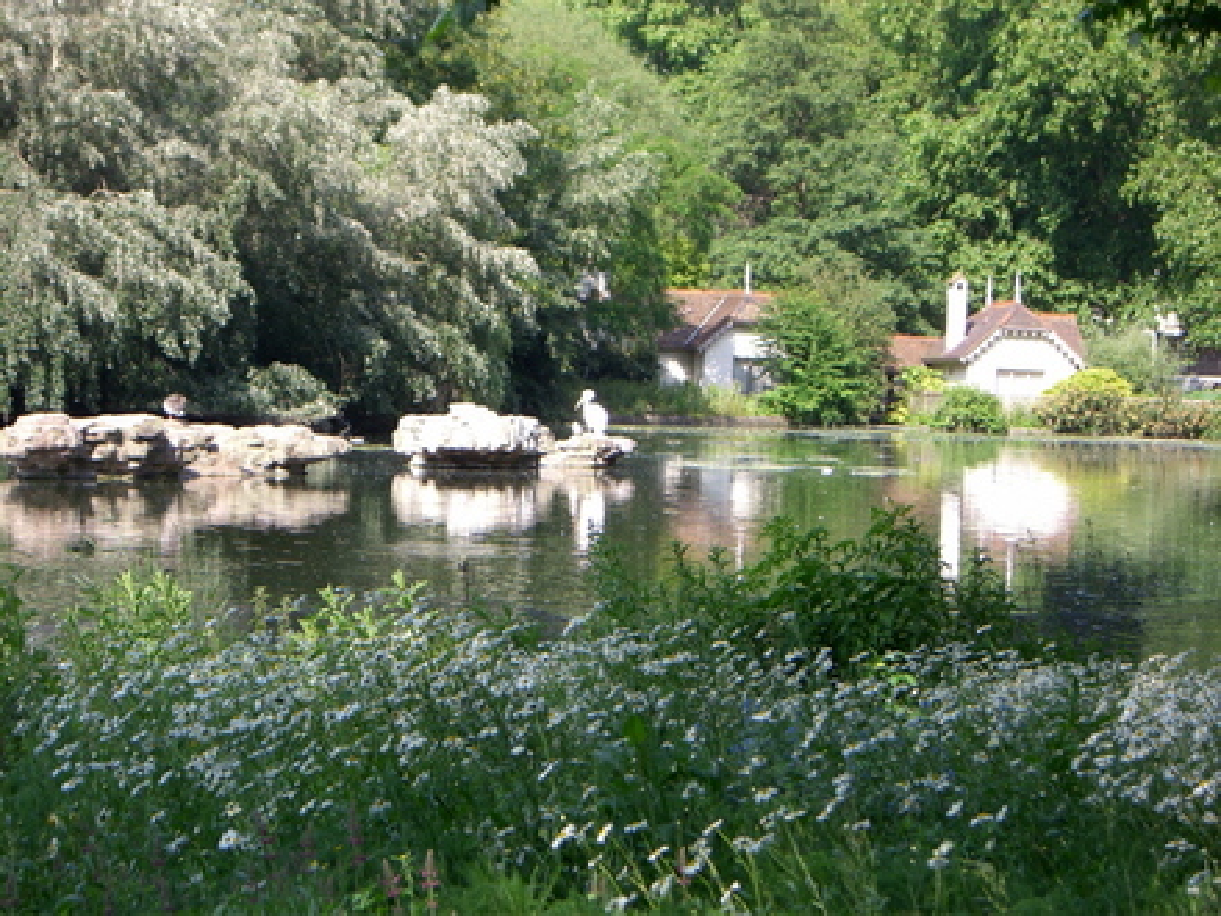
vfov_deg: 13.0
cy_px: 458
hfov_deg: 17.3
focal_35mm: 114
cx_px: 610
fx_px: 4021
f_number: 5.2
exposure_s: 1/100
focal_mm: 18.6
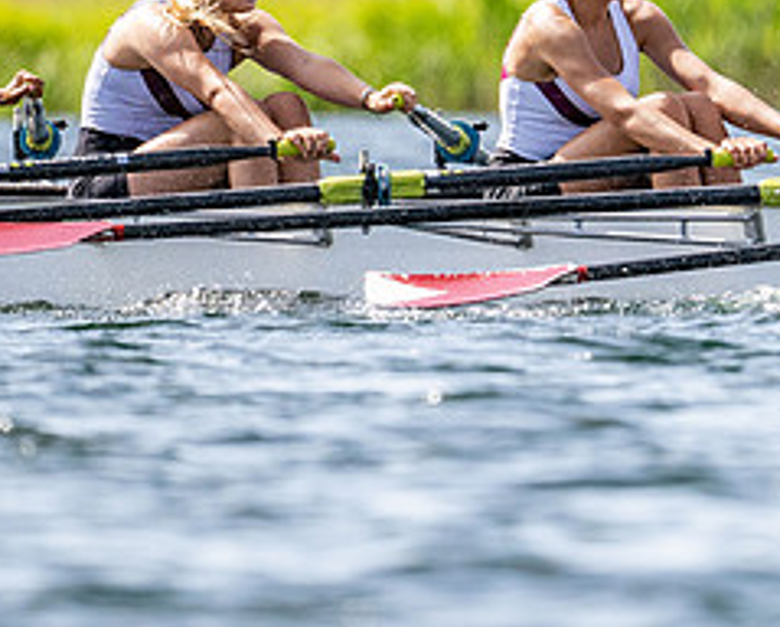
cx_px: 862
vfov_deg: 1.1
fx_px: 31516
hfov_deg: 1.4
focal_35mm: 1363
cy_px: 59
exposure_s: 1/2500
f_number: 4.5
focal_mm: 400
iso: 280
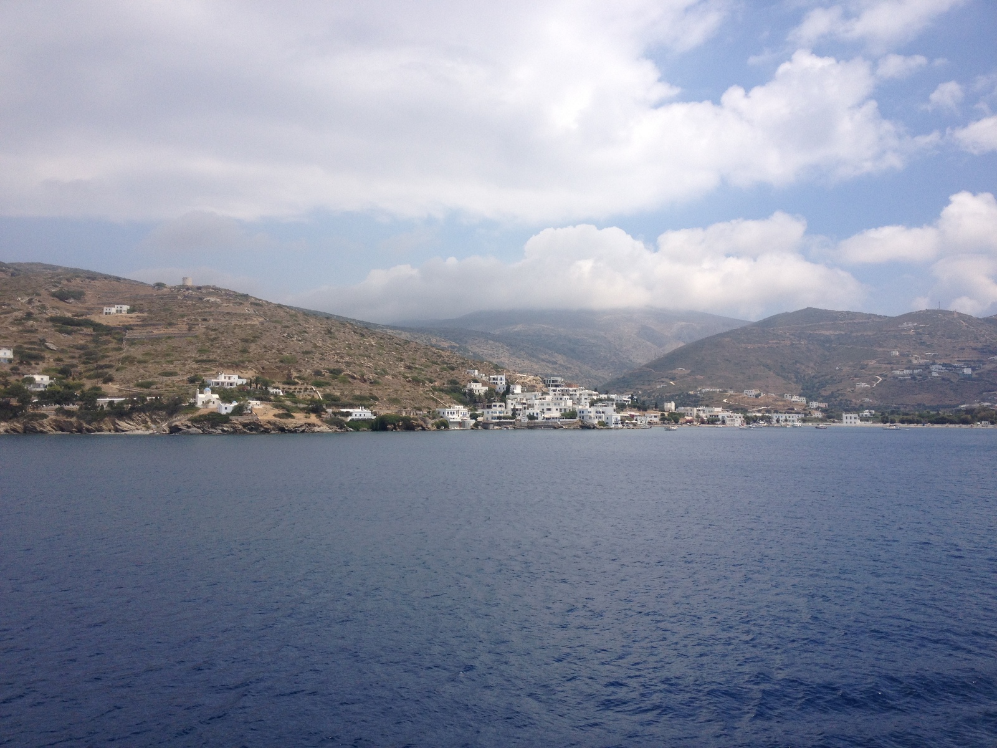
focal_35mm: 35
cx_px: 498
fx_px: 1008
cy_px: 374
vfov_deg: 40.7
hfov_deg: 52.6
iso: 50
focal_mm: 4.28
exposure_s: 1/2907
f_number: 2.4
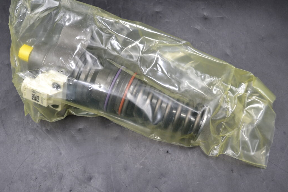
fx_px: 336
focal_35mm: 42
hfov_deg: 46.3
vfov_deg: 31.9
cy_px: 95
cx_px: 126
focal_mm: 24
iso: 400
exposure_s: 1/80
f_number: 4.5
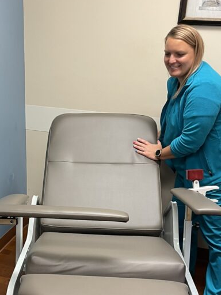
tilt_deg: -22.9
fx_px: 426
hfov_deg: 28.8
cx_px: 64
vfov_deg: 37.8
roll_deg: -0.2
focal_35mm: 50
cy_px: 196
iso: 100
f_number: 1.6
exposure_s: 1/60
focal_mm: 5.1
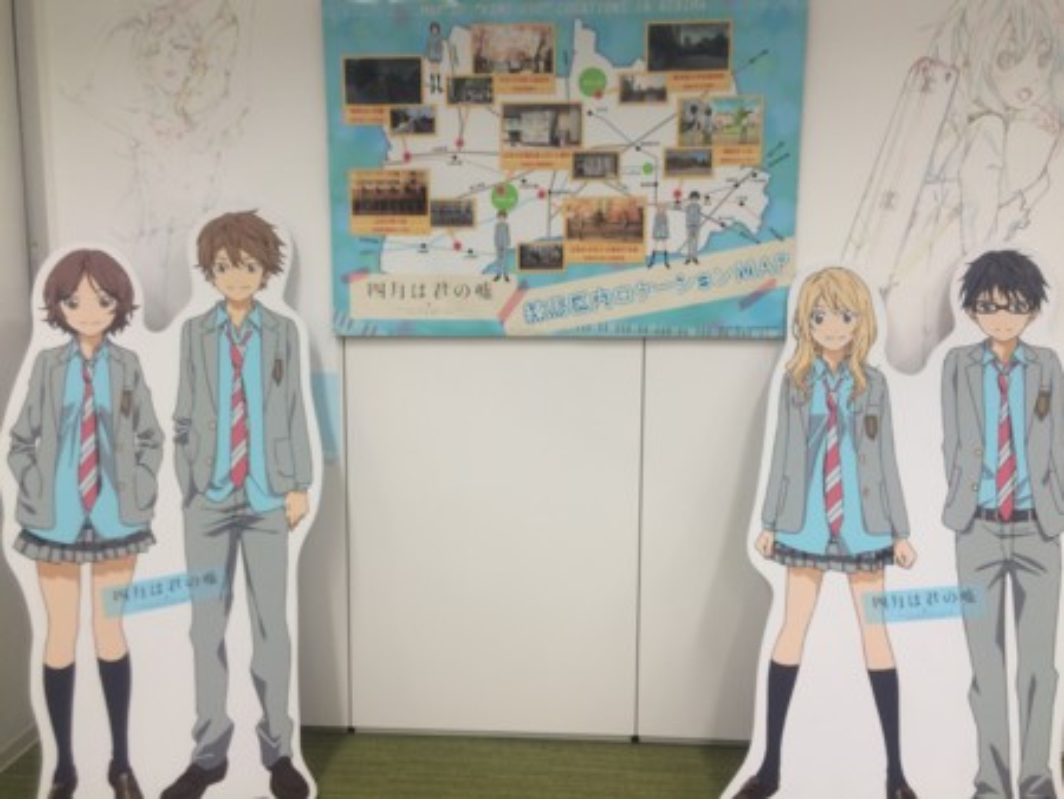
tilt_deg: -5.7
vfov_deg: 48.3
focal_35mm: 29
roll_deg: +1.0
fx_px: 892
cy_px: 400
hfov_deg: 61.6
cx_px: 532
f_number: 2.2
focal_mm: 4.15
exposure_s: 1/30
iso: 50
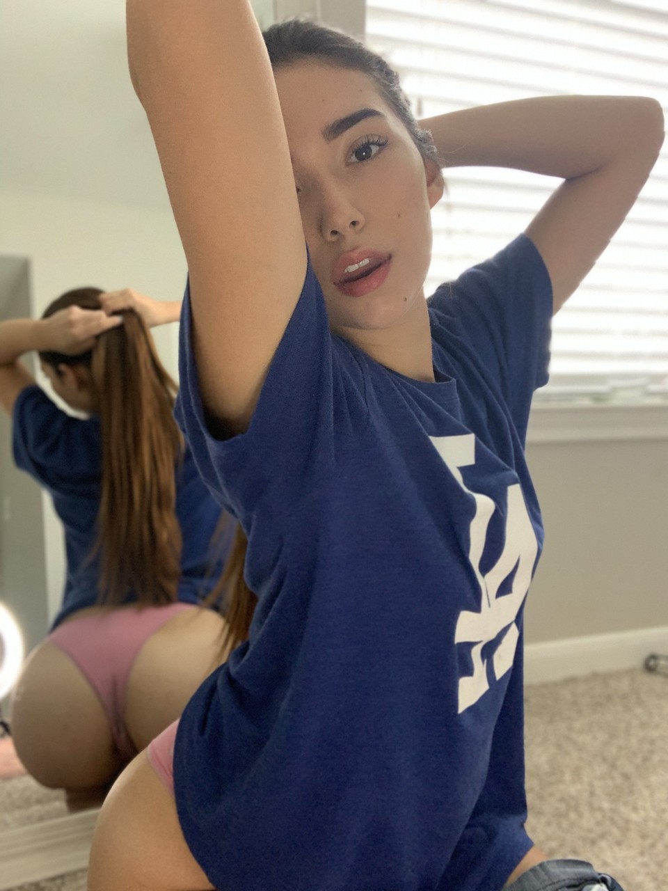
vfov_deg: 56.8
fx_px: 823
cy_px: 446
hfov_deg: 44.2
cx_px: 334
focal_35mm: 32
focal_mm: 2.87
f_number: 2.2
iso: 200
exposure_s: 1/40
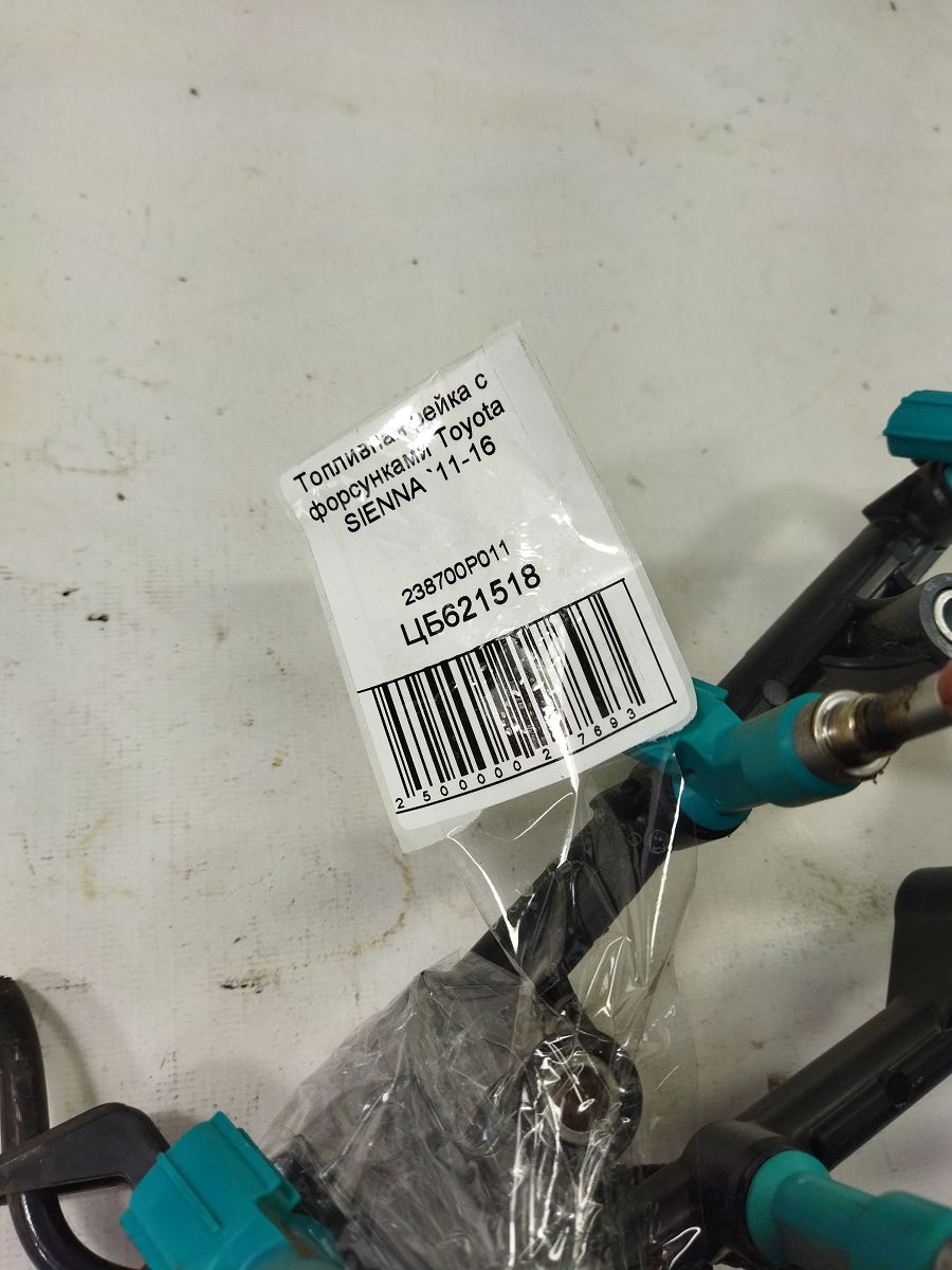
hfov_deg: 51.4
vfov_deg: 65.3
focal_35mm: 27
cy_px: 635
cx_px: 476
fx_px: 990
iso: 100
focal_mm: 4.71
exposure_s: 1/218
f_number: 1.79
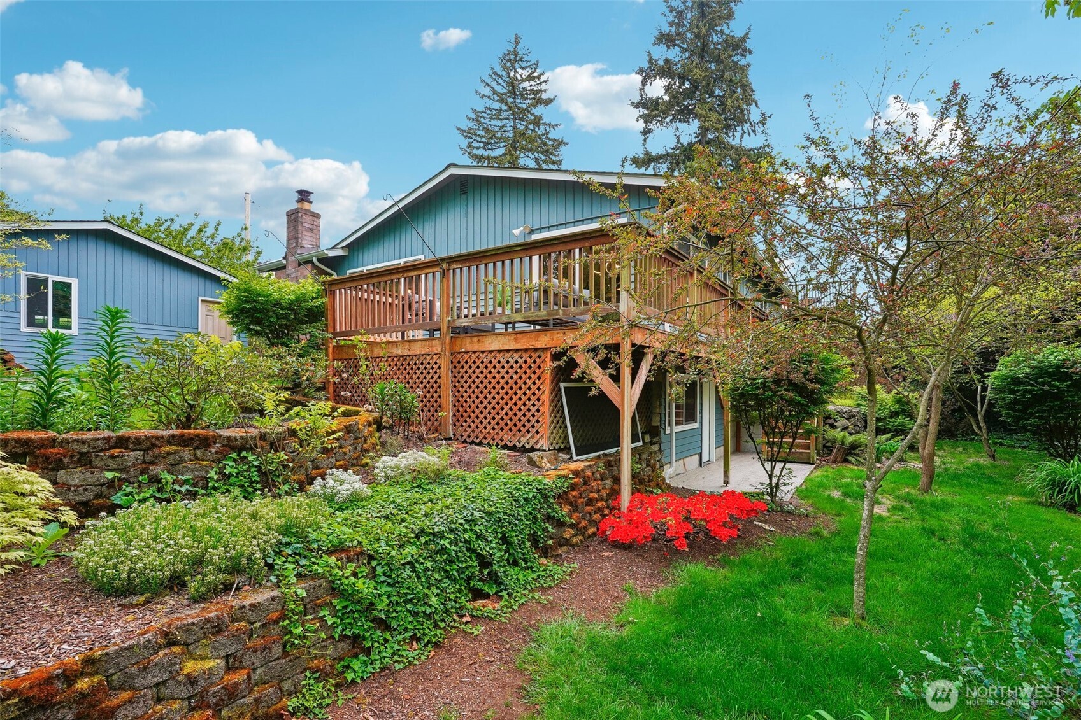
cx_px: 540
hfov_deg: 93.3
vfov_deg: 70.4
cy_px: 360
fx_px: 510
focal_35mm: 17
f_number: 8
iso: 400
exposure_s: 1/60
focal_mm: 17
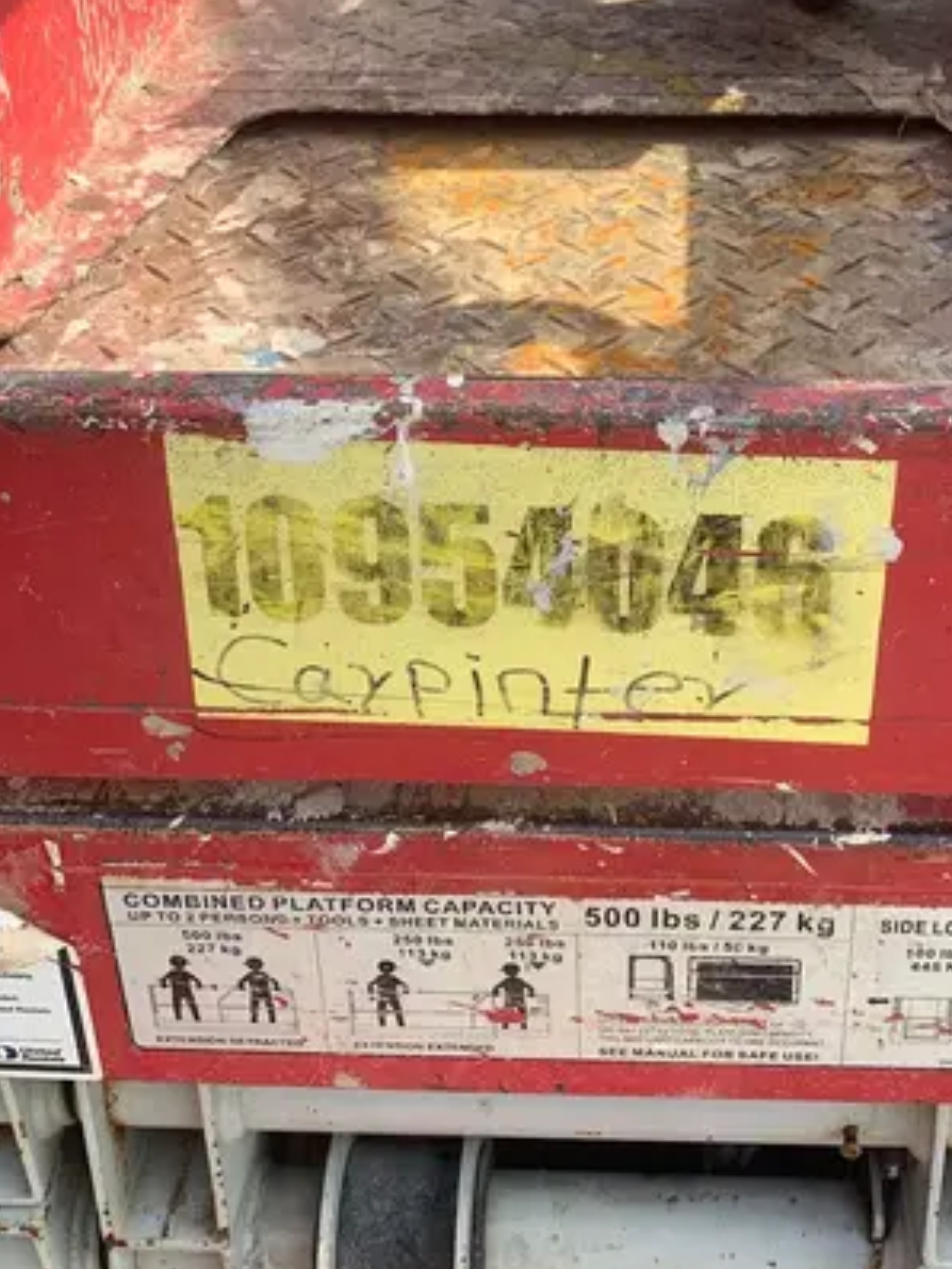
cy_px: 417
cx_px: 585
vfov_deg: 39.2
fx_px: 1759
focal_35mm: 48
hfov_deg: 30.2
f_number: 1.8
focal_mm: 4.25
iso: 25
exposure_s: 1/765
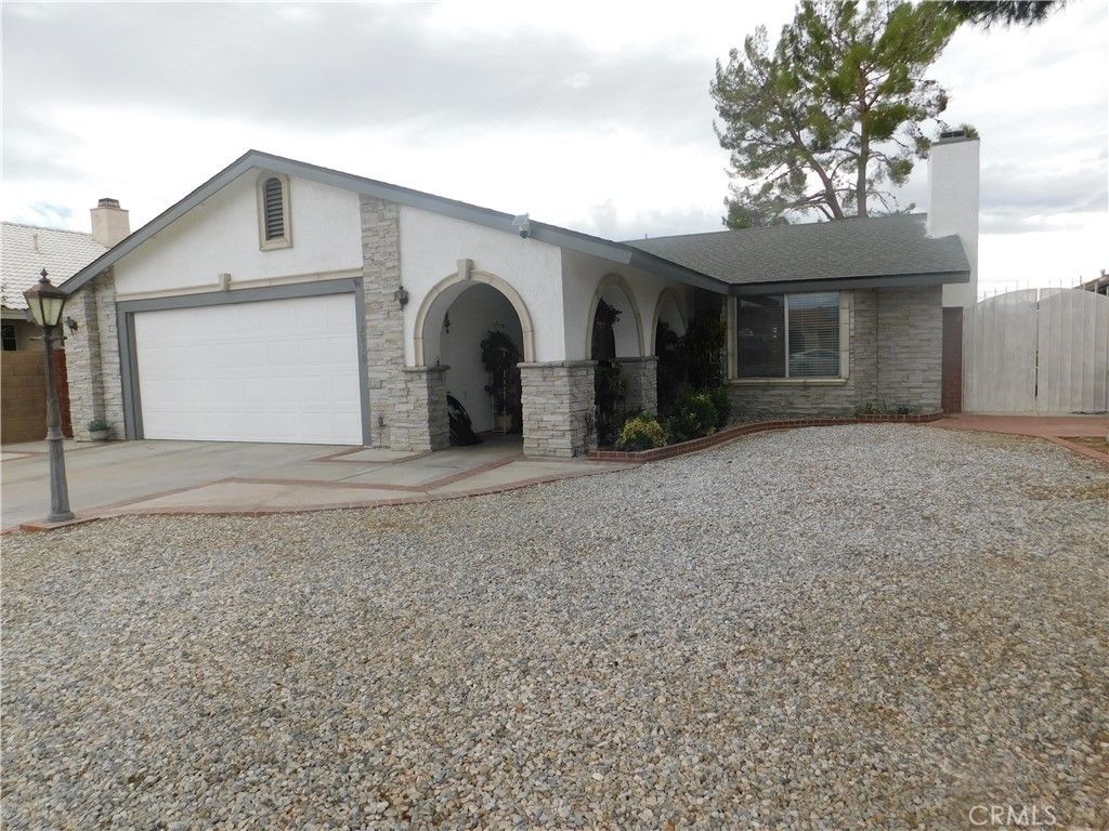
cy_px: 416
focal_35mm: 23
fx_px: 737
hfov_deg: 73.9
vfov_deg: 58.9
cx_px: 554
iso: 125
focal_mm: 4
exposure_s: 1/1000
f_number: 3
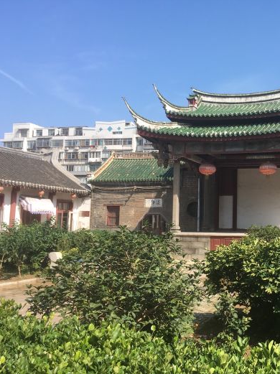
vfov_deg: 47.9
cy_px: 186
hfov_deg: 35.2
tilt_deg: +5.1
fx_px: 421
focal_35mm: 39
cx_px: 238
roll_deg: -0.7
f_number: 2.2
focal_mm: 4.15
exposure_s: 1/874
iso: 25
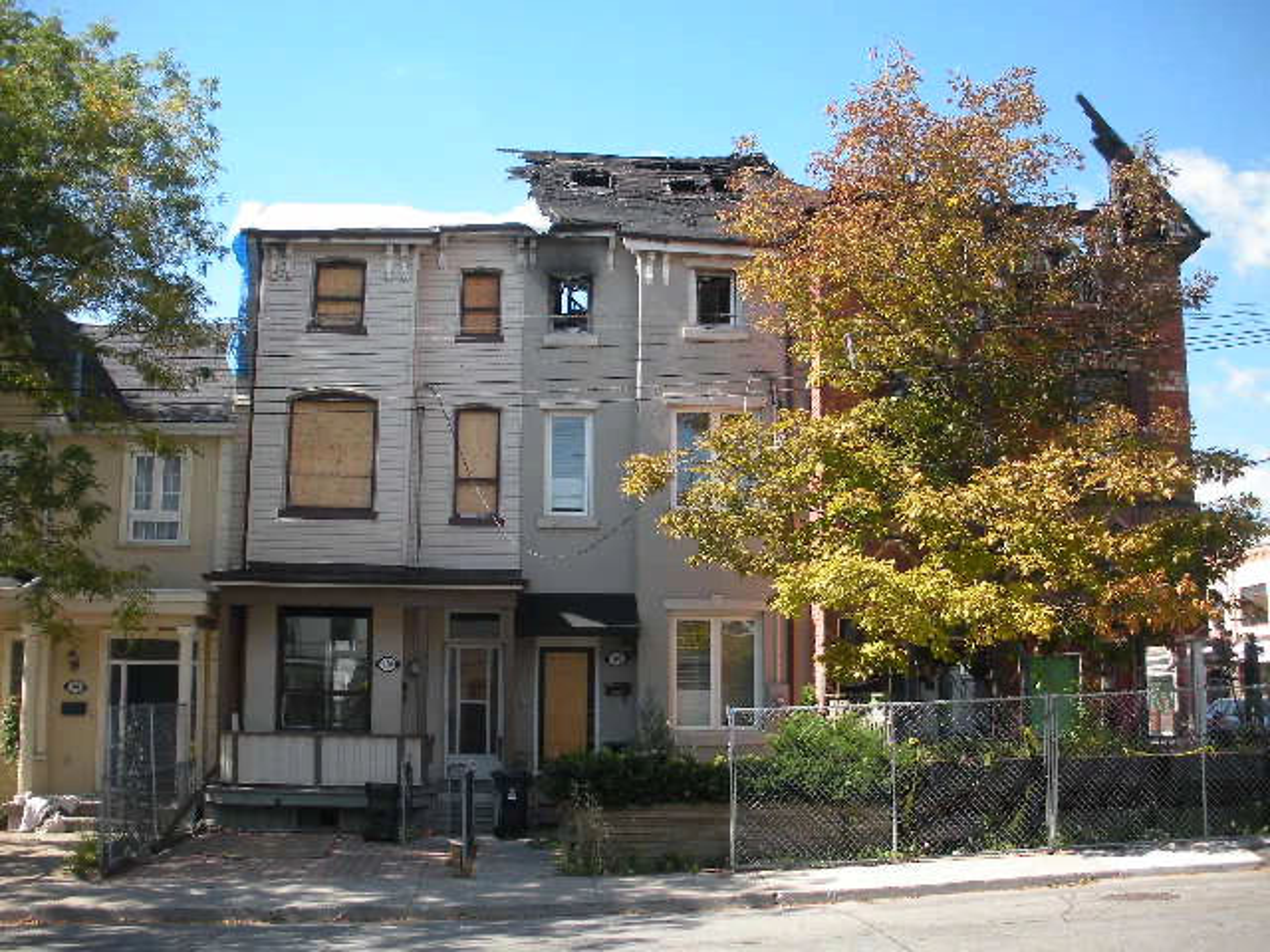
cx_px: 635
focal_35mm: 35
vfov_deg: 40.7
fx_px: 1284
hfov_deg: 52.6
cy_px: 476
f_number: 3.5
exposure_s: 1/220
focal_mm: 6.3
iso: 64
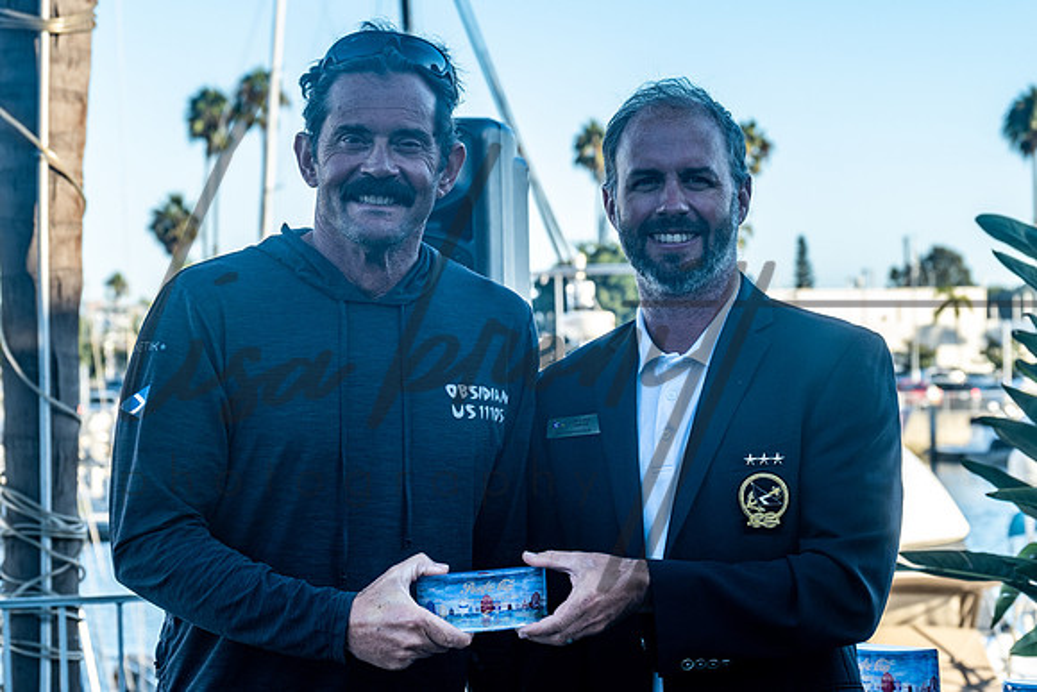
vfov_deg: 13.4
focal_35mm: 102
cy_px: 434
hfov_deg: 20.0
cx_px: 510
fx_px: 2937
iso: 160
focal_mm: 71
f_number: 6.3
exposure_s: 1/80
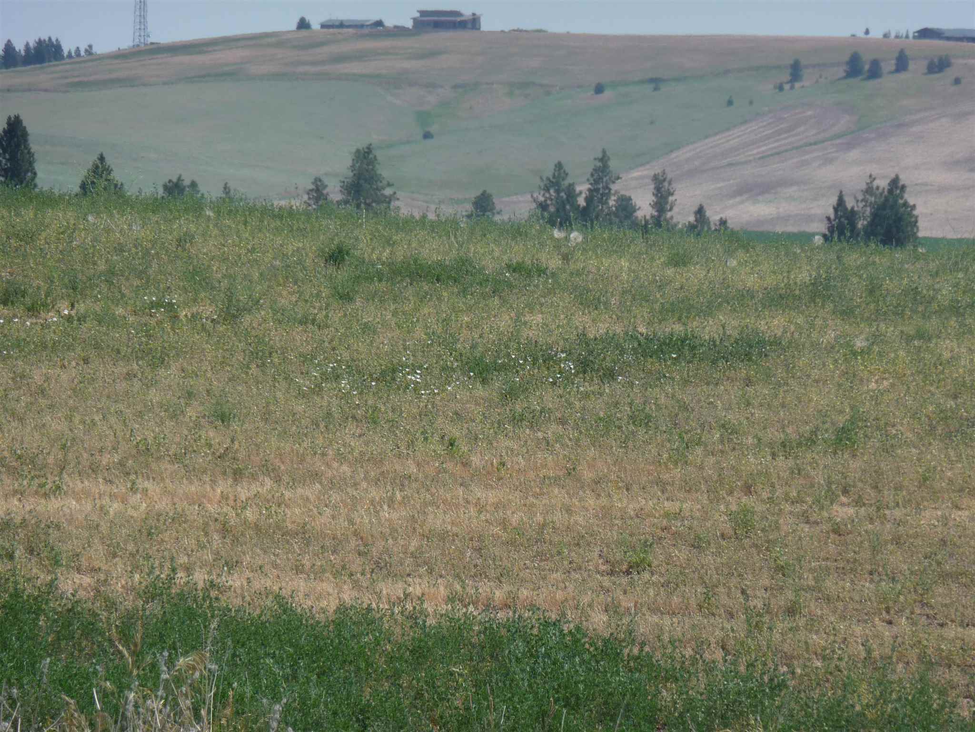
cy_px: 366
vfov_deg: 5.3
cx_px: 488
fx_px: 7887
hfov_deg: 7.1
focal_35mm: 280
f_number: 4.9
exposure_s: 1/640
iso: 100
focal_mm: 47
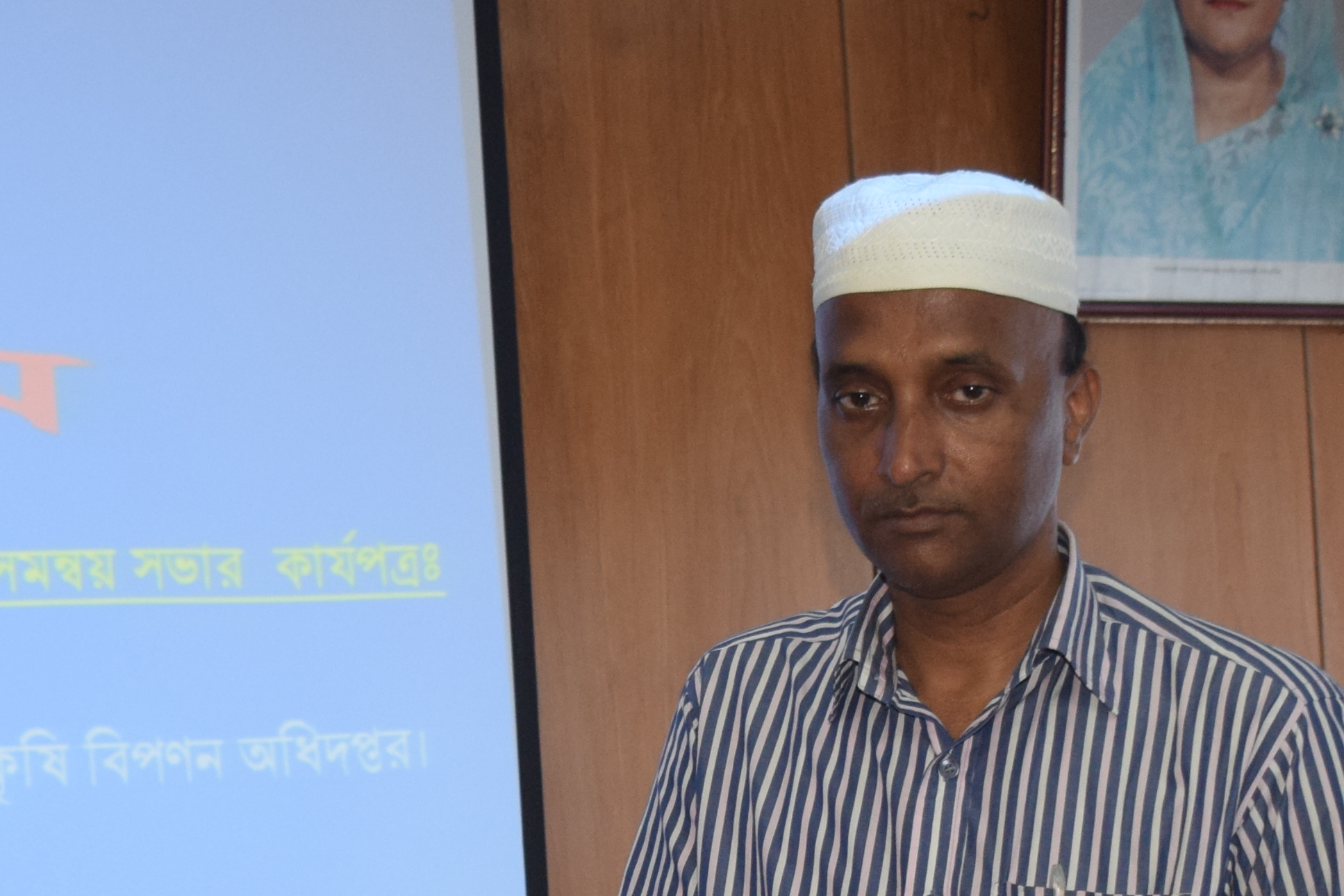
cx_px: 378
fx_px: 3472
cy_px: 885
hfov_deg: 21.8
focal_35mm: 93
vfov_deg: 14.5
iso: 800
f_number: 3.5
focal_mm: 20
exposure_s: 1/80
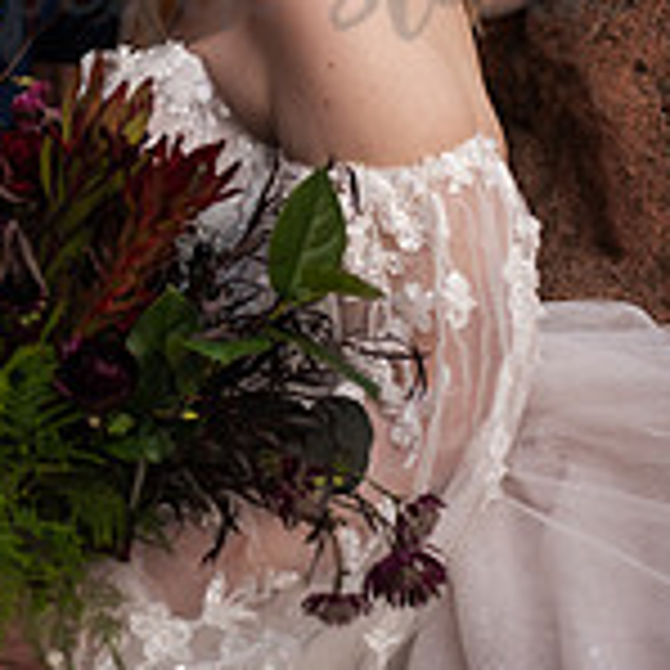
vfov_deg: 13.4
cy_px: -36
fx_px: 2803
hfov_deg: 13.5
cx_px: 65
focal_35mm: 128
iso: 250
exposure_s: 1/320
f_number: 2.8
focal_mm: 50
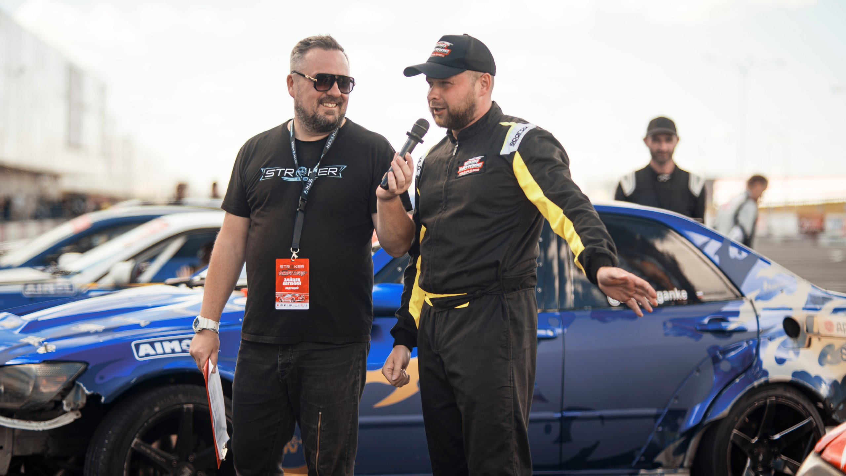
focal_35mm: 89
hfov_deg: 23.9
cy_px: 238
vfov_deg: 13.6
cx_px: 423
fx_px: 1998
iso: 100
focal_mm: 85
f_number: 1.8
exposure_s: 1/200
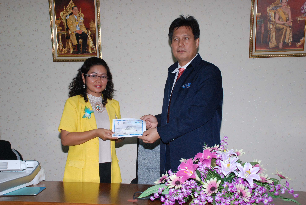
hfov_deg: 42.2
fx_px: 396
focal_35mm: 46
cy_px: 102
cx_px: 153
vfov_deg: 29.1
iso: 1000
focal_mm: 31
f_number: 8
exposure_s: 1/200
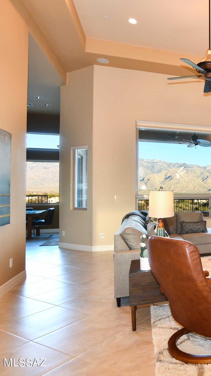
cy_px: 186
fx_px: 259
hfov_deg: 34.6
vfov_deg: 71.9
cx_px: 258
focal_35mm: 26
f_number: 4
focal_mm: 11
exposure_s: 1/60
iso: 400
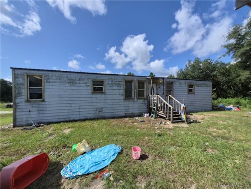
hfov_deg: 106.2
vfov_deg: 89.9
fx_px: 94
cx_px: 126
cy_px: 94
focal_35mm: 13
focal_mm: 1.74
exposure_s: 1/2376
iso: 40
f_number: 2.2
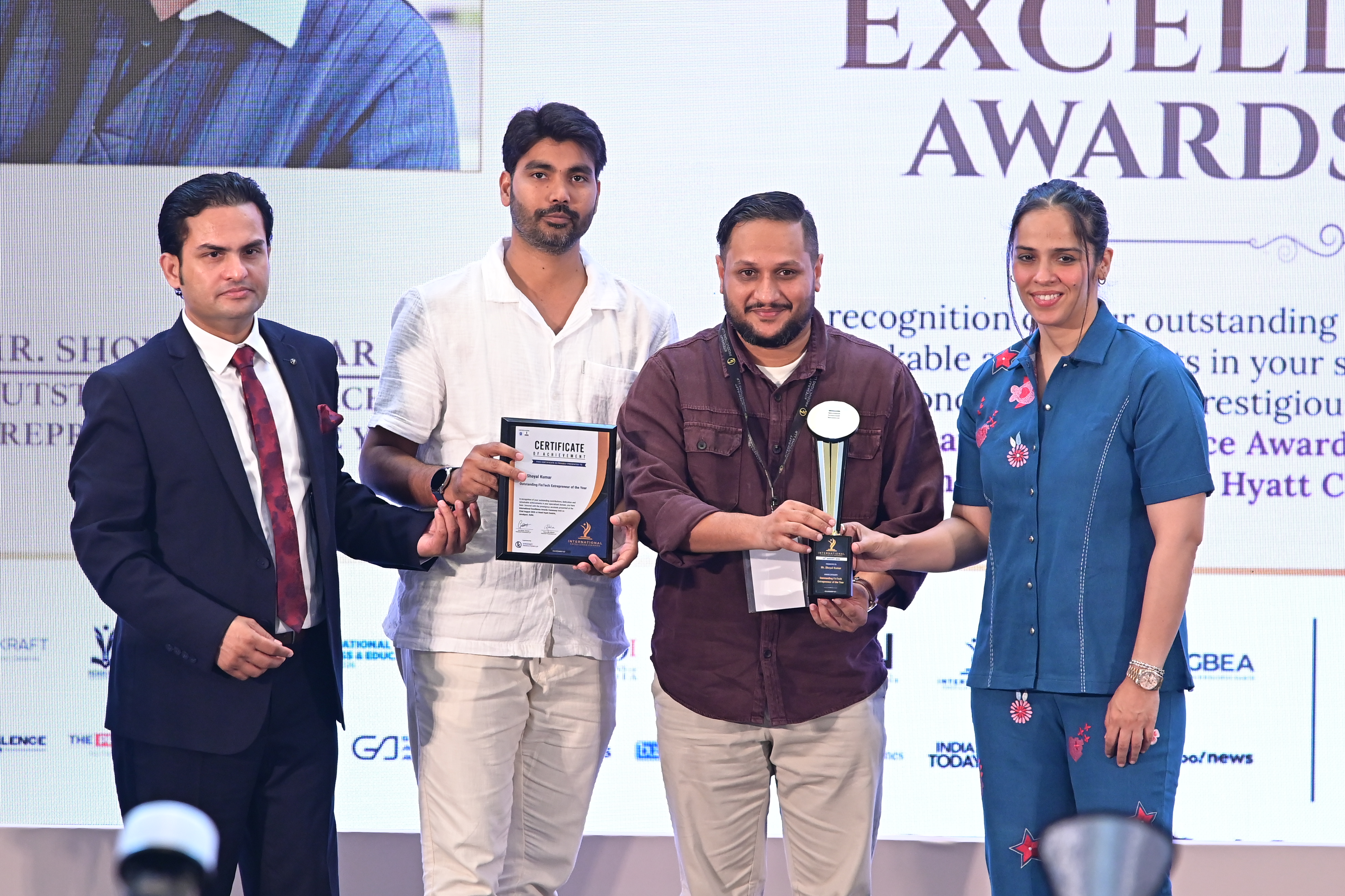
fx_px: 8966
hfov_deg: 8.6
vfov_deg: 5.7
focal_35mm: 240
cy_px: 448
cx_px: 672
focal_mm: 160
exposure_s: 1/250
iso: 2000
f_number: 4
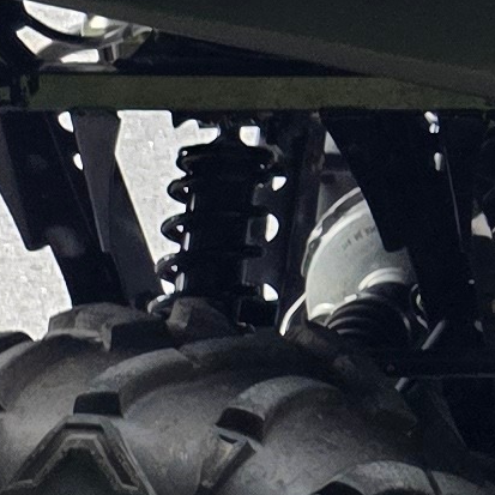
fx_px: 3187
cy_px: -459
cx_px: 1382
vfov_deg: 8.5
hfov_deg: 7.9
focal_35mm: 197
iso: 50
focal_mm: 6.3
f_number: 1.7
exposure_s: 1/180
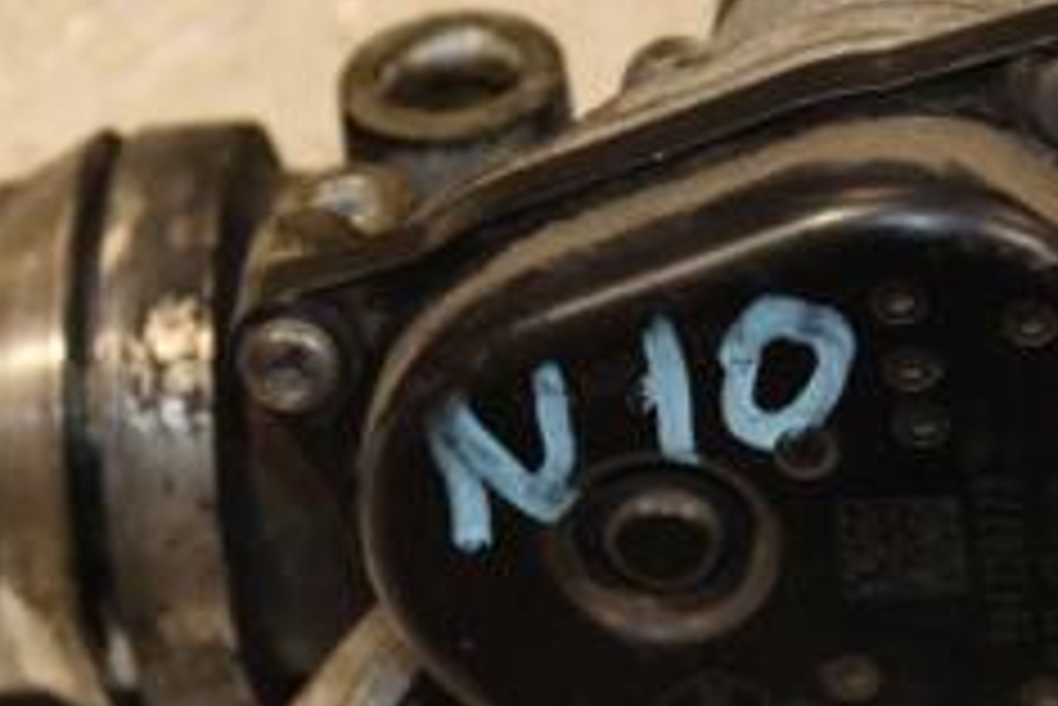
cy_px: 396
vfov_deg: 5.8
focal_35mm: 237
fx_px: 6969
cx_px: 536
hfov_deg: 8.7
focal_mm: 62
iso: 800
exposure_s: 1/160
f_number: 5.3
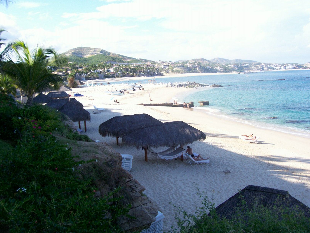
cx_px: 155
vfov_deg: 40.7
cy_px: 114
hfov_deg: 52.6
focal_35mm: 35
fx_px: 313
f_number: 5.1
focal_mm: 5.6
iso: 80
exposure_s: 1/215
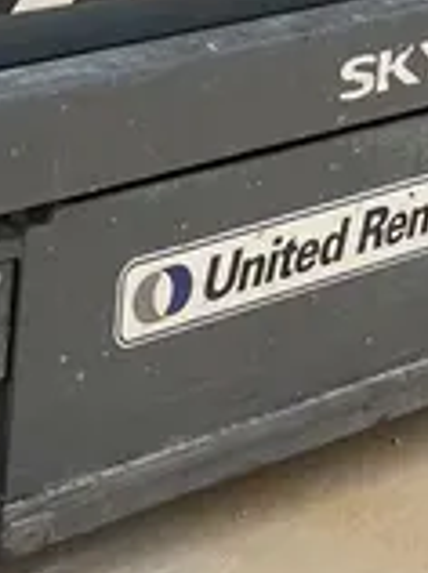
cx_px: -294
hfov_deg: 11.5
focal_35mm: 121
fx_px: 2000
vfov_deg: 14.8
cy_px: -368
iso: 50
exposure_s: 1/3745
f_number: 1.6
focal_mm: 5.1
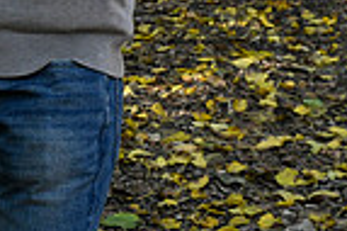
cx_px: 17
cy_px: -193
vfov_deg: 6.3
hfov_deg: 9.7
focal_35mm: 211
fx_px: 2031
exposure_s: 1/160
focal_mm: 52
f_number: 8
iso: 1600
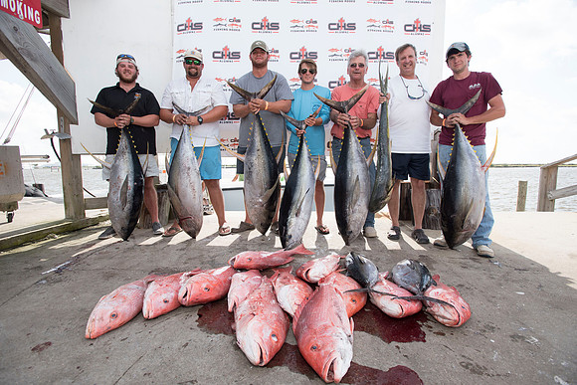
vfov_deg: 70.5
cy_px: 192
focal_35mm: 17
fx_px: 273
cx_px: 288
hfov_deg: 93.3
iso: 250
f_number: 5.6
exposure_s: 1/640
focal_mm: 17
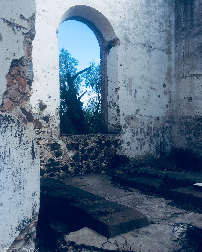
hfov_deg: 43.4
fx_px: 254
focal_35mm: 34
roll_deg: +1.6
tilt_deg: -0.1
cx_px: 105
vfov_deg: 52.8
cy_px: 126
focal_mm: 4.15
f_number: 2.2
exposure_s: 1/684
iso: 32
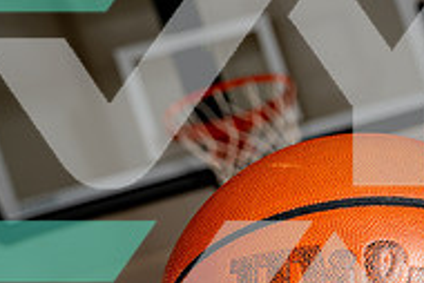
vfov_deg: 10.6
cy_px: 340
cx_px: 491
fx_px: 1509
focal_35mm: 128
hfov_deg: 15.5
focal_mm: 42
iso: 200
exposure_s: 1/250
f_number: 5.6
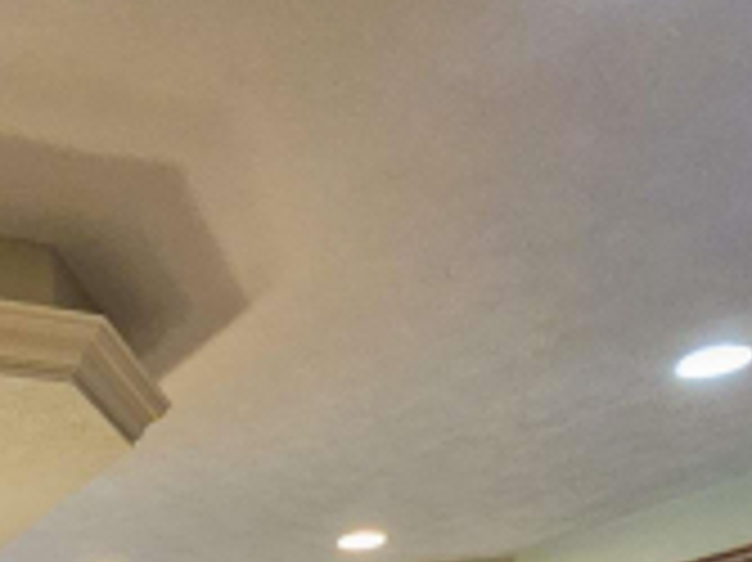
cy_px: 953
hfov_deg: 33.8
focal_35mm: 52
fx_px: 1129
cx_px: 11
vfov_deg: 21.1
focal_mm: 1.74
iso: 400
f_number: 2.2
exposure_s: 1/60
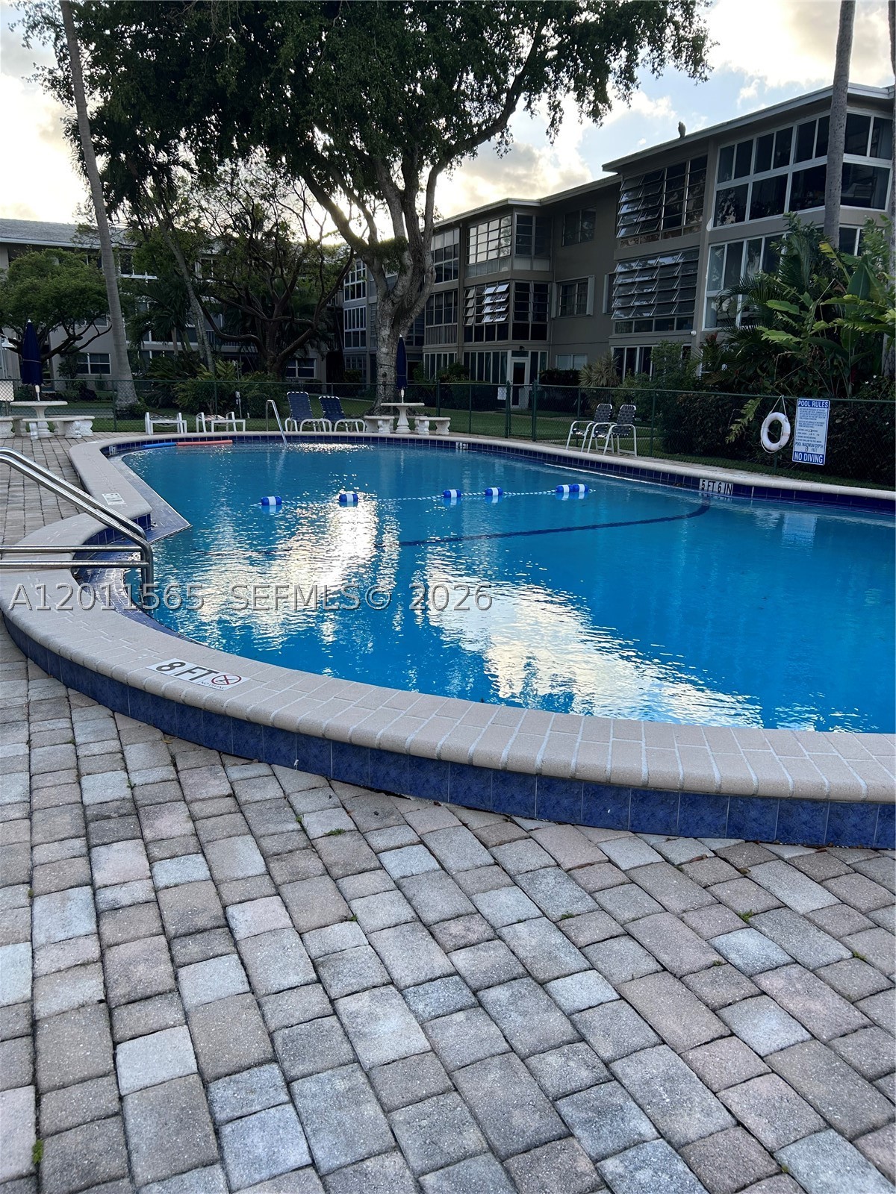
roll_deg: -1.2
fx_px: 897
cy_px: 597
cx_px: 448
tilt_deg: -13.1
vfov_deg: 67.3
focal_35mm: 26
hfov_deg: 53.1
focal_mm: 5.7
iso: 50
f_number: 1.5
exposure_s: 1/932
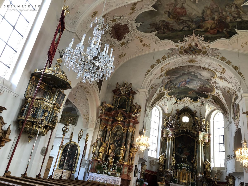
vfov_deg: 49.7
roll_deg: -9.8
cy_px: 93
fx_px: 201
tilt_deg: +21.2
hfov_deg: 63.4
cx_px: 124
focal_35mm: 28
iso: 40
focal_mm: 3.99
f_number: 1.8
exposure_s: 1/17
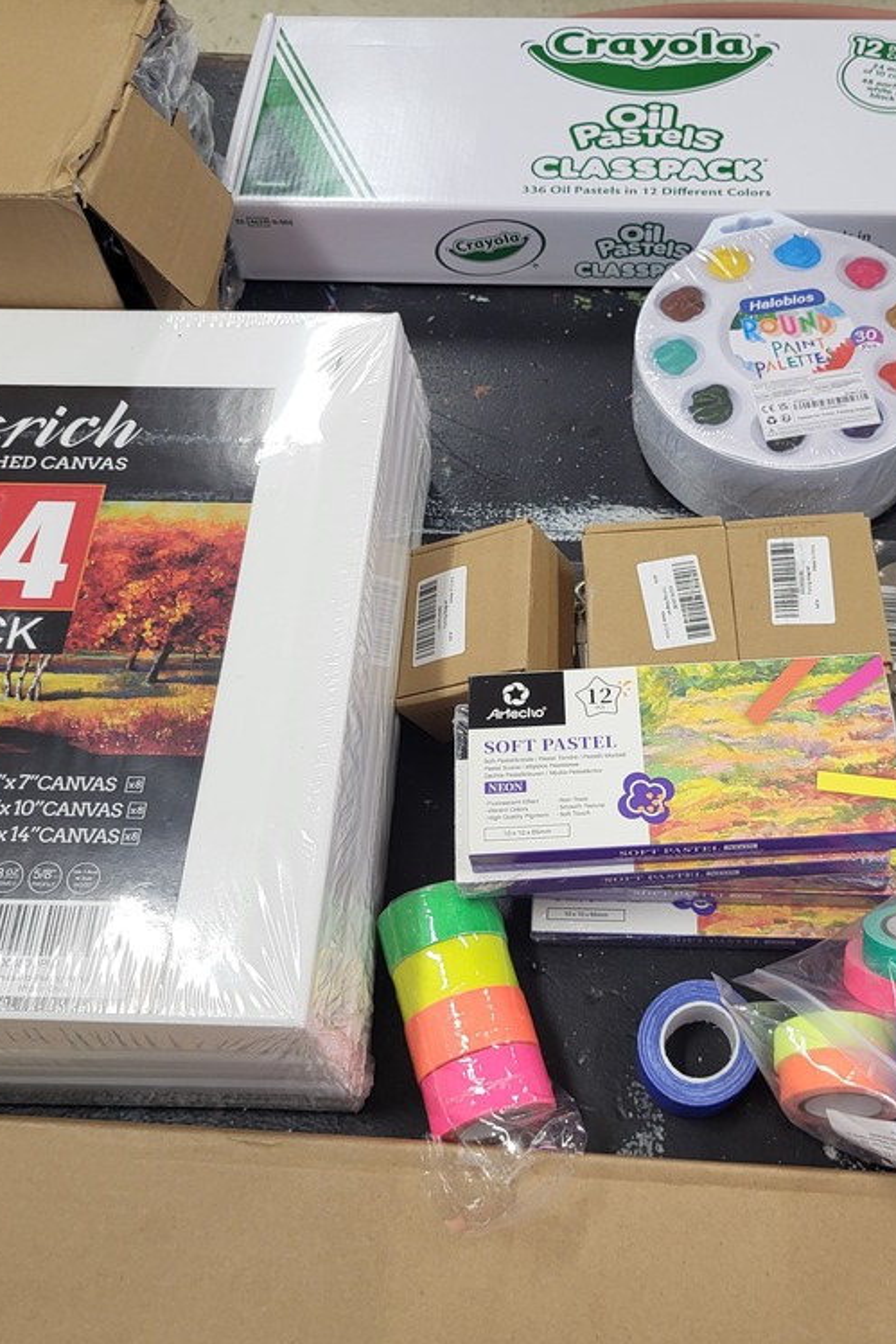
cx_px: 576
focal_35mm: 37
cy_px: 658
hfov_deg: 35.7
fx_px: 1381
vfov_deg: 51.9
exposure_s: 1/120
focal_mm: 5.4
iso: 100
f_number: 1.8
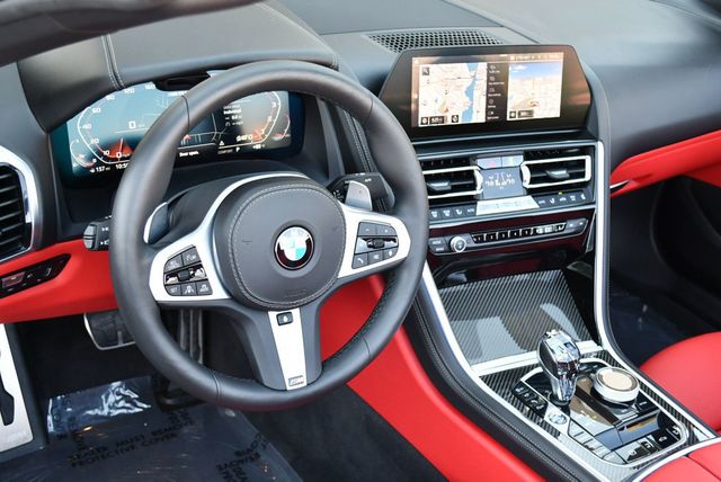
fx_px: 962
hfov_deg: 41.1
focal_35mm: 48
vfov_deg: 28.1
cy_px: 241
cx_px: 360
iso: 800
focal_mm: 24
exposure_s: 1/200
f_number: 4
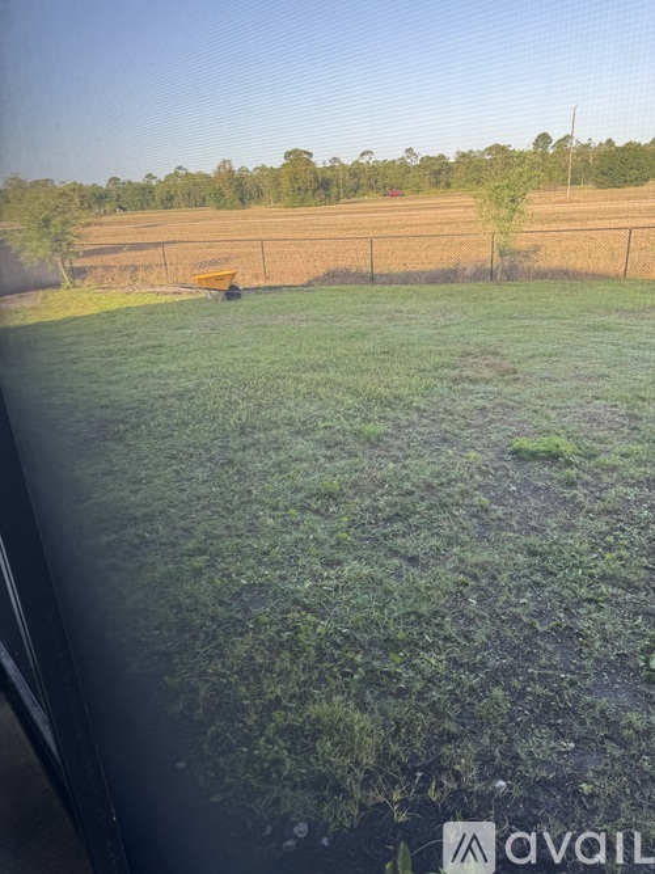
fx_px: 606
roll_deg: +3.8
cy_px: 437
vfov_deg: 71.6
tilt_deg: -19.5
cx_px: 328
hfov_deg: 56.8
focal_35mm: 24
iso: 80
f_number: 1.78
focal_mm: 6.76
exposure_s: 1/499
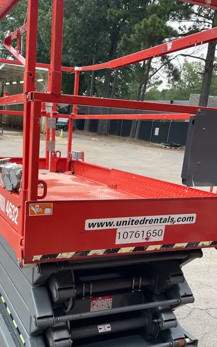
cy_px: 231
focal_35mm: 38
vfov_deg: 50.7
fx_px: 360
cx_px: 63
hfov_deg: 33.1
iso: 32
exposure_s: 1/801
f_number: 1.6
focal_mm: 4.2
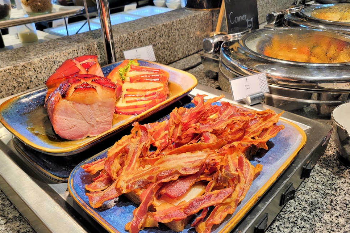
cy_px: 135
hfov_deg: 65.5
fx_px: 272
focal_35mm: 28
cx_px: 175
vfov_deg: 46.2
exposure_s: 1/105
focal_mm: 5.4
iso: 40
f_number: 1.8
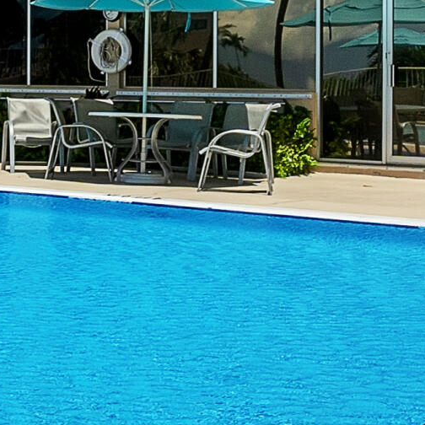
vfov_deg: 18.8
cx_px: -109
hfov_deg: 18.0
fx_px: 1264
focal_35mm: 91
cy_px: 61
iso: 200
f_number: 10
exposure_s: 1/1250
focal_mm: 12
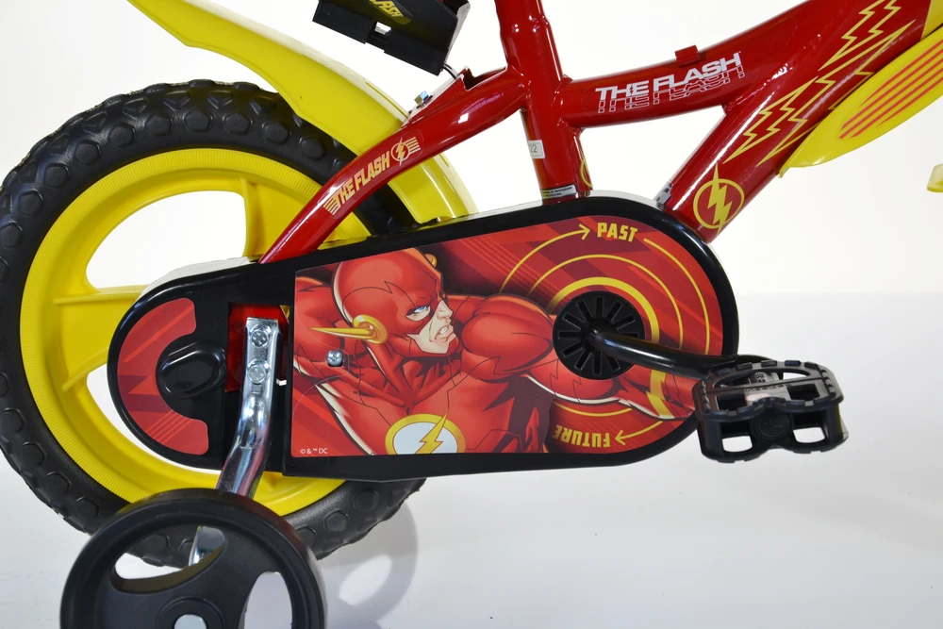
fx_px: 1965
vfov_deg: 18.2
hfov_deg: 27.0
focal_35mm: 75
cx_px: 472
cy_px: 314
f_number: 6.3
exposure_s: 1/50
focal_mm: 50
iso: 200
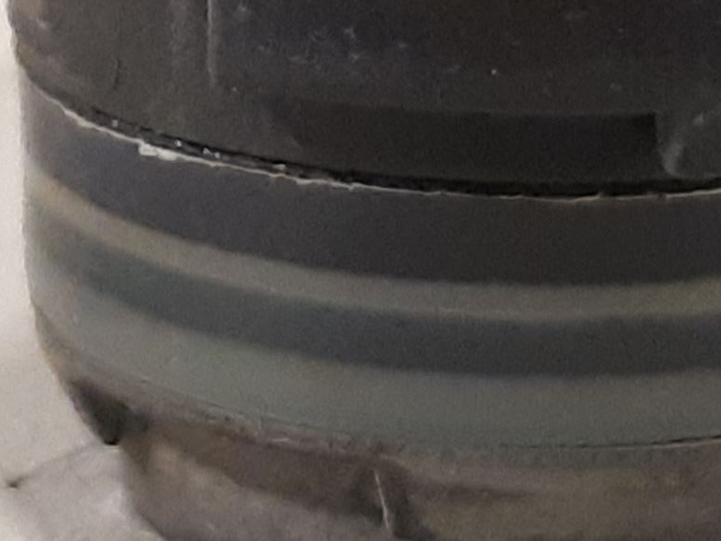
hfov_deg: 28.2
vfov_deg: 20.0
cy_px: -107
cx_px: 335
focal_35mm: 69
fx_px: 1437
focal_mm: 3.93
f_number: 1.7
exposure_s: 1/50
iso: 320
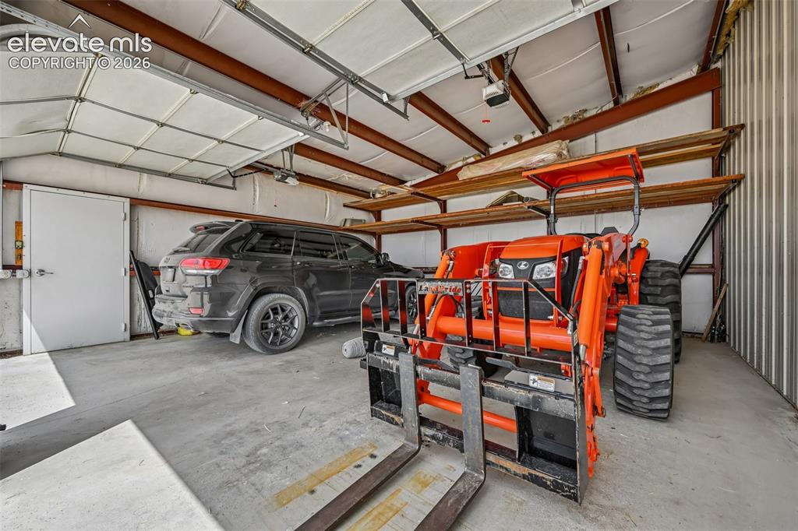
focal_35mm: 14
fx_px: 310
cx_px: 399
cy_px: 266
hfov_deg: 104.3
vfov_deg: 81.2
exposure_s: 1/30
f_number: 10
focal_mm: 14
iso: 64
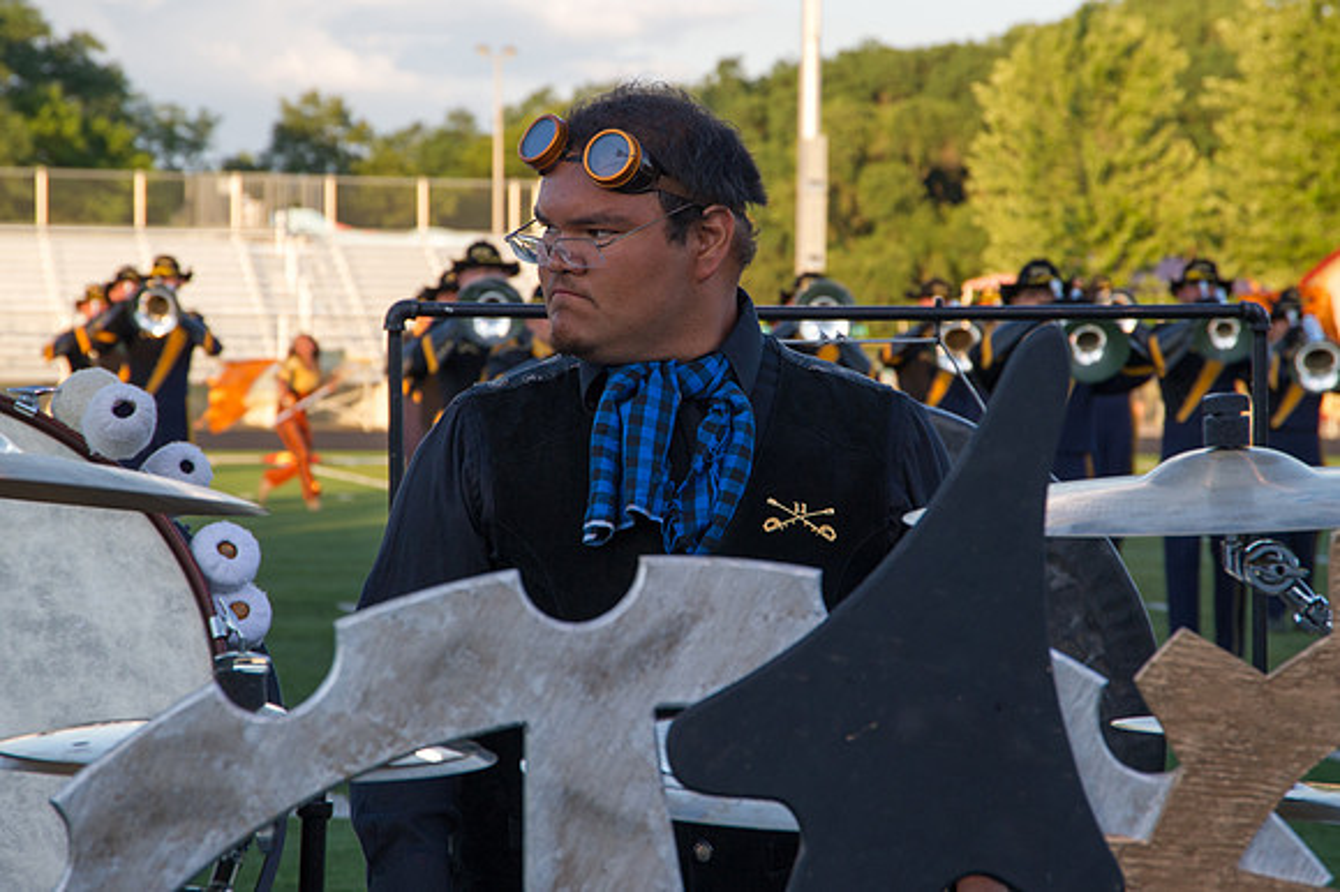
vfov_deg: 11.5
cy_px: 383
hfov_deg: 17.2
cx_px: 683
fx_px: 4424
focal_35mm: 119
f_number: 8
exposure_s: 1/250
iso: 640
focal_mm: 100
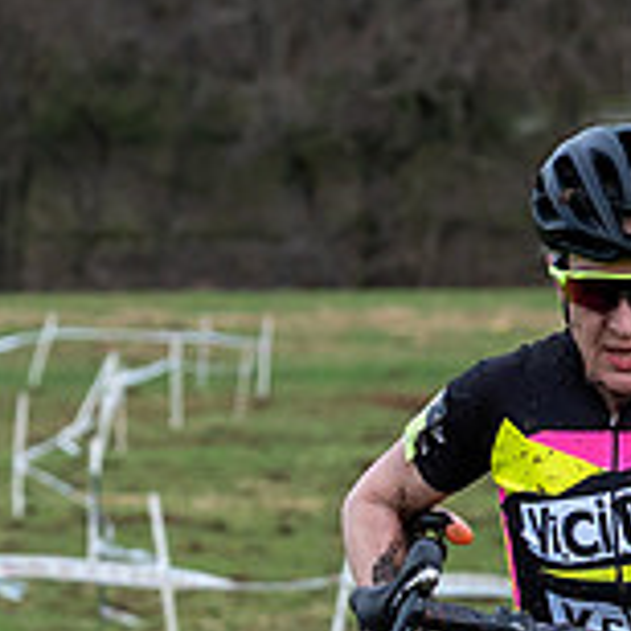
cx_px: 571
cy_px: 754
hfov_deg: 3.4
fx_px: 10765
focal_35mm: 522
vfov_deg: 3.4
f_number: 3.5
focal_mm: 70
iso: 500
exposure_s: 1/640
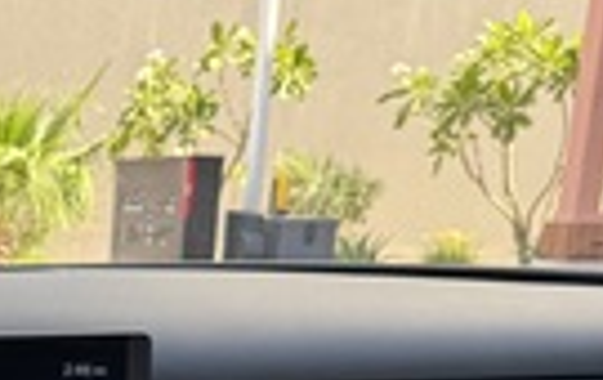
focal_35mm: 86
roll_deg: +0.1
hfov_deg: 22.0
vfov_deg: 13.6
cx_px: -141
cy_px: 691
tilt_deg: -18.1
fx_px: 1416
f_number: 1.78
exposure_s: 1/267
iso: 80
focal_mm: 6.76
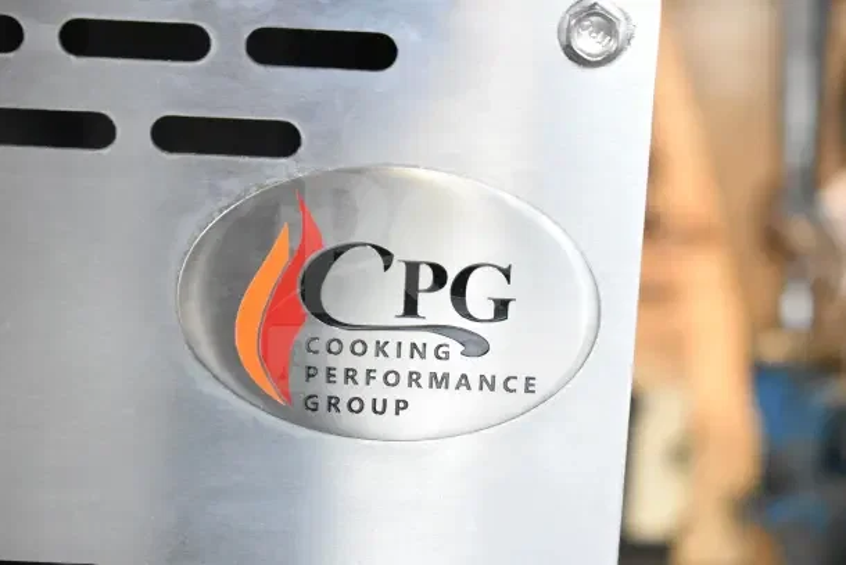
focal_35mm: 82
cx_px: 423
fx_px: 1939
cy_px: 282
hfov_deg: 24.6
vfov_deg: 16.6
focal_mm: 55
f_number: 5.6
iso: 6400
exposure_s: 1/100
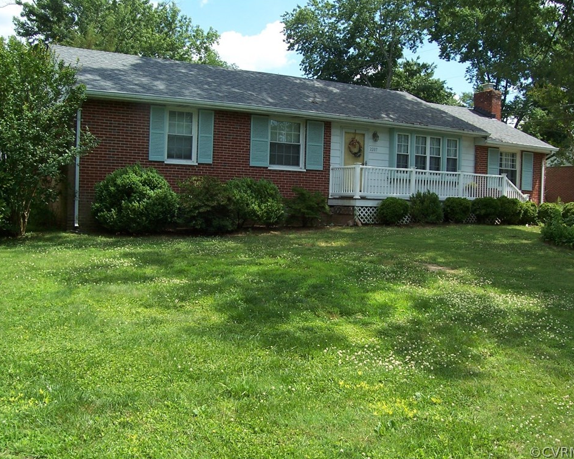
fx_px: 612
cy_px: 229
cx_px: 288
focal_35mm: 36
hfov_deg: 50.3
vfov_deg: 41.1
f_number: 5.6
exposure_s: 1/250
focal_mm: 5.6
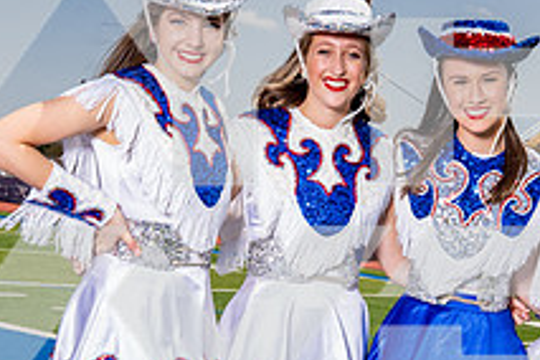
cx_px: 330
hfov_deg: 25.6
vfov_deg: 16.9
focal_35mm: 79
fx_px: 1185
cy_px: 361
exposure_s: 1/250
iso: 200
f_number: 11
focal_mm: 29
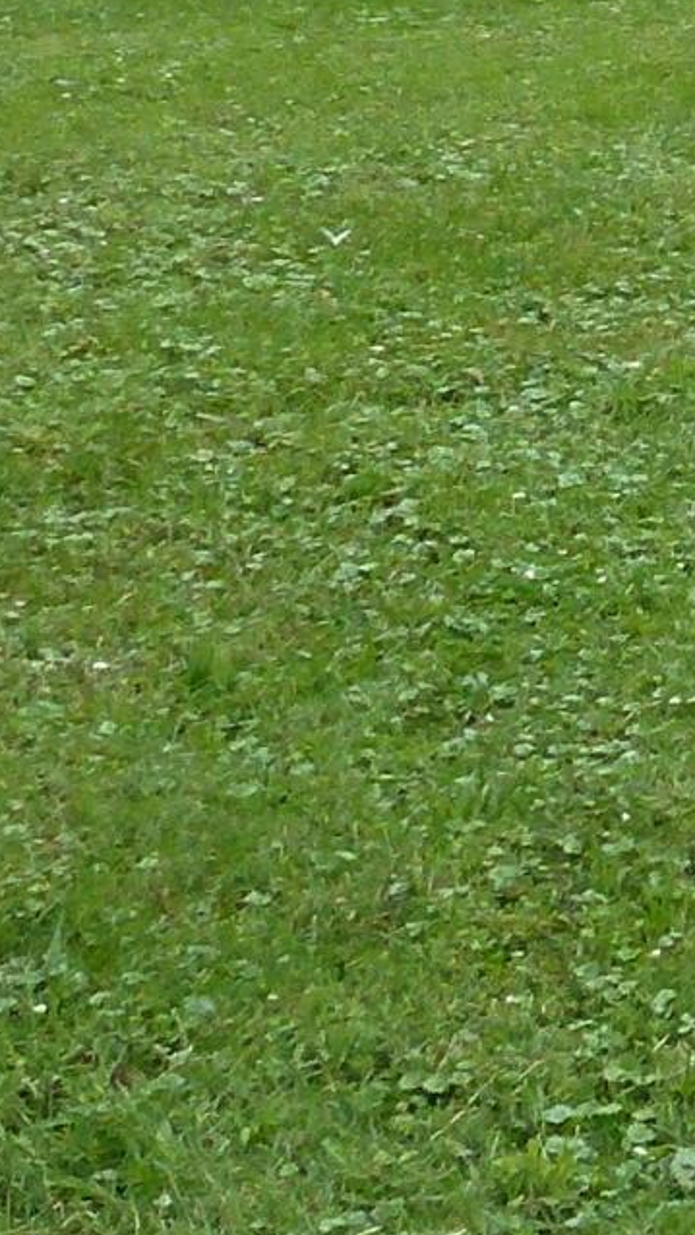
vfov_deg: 16.5
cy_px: -383
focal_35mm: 123
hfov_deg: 8.6
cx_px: 1932
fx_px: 4029
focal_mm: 4.3
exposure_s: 1/400
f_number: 4
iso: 100
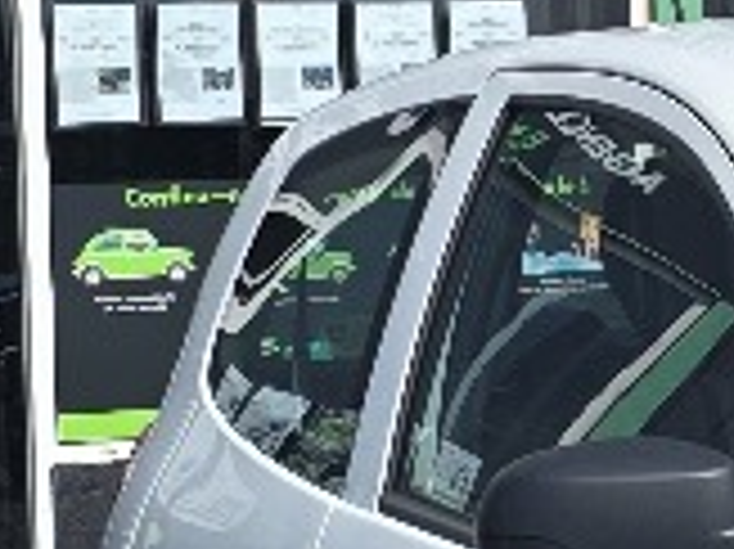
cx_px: 986
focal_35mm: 181
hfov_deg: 10.7
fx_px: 3835
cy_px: 166
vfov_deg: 8.2
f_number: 1.7
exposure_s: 1/7626
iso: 80
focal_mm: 6.25
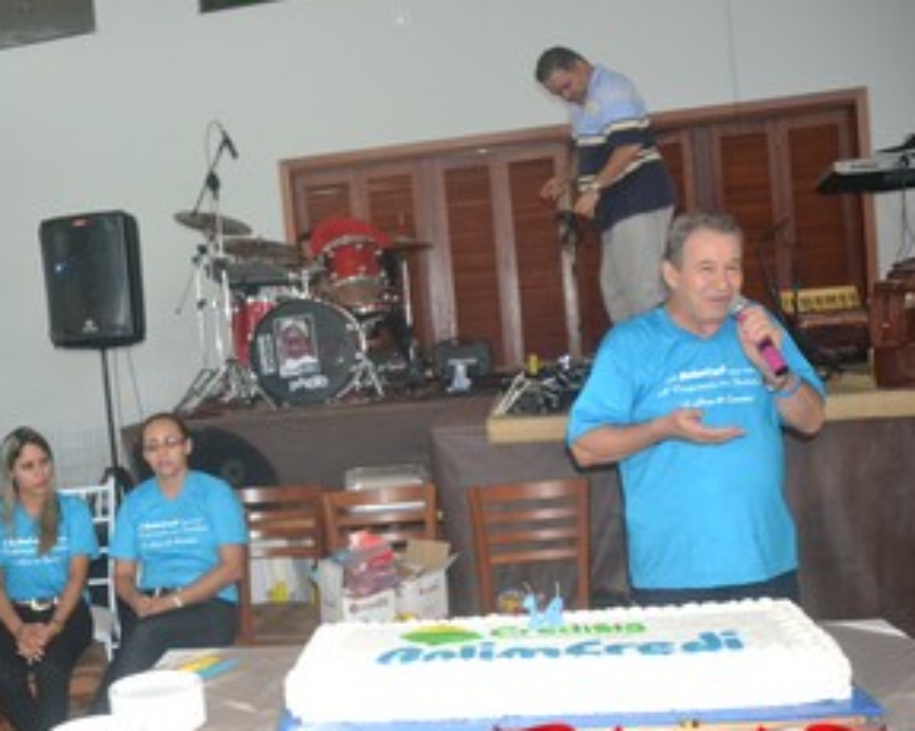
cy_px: 448
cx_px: 213
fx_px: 1191
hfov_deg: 40.7
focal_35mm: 44
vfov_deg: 34.0
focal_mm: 20
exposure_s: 1/60
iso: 2800
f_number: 3.5
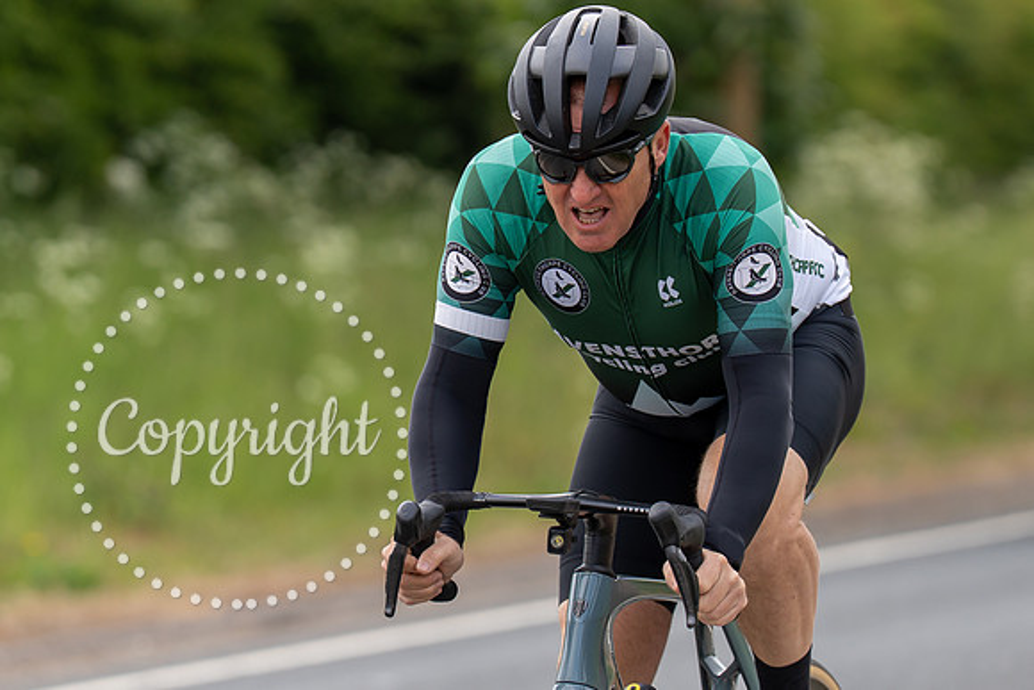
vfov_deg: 3.9
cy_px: 282
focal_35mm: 355
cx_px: 475
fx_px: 10203
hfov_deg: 5.8
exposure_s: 1/1250
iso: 200
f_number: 3.2
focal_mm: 178
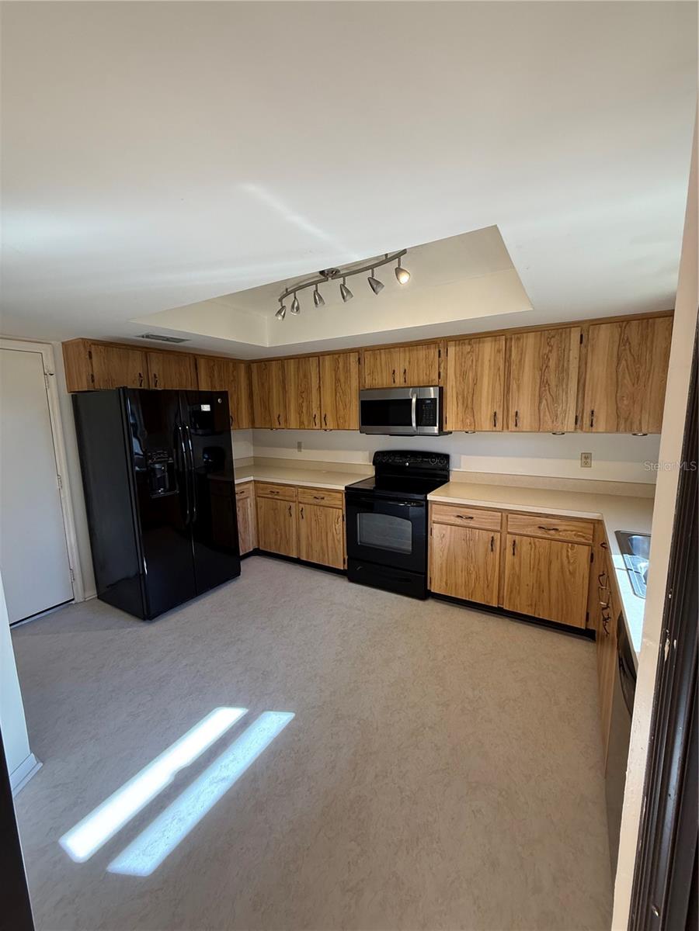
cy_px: 466
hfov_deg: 85.7
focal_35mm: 14
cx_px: 350
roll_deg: +0.4
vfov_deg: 102.1
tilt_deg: -7.1
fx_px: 377
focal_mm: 2.22
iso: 200
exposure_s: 1/120
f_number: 2.2
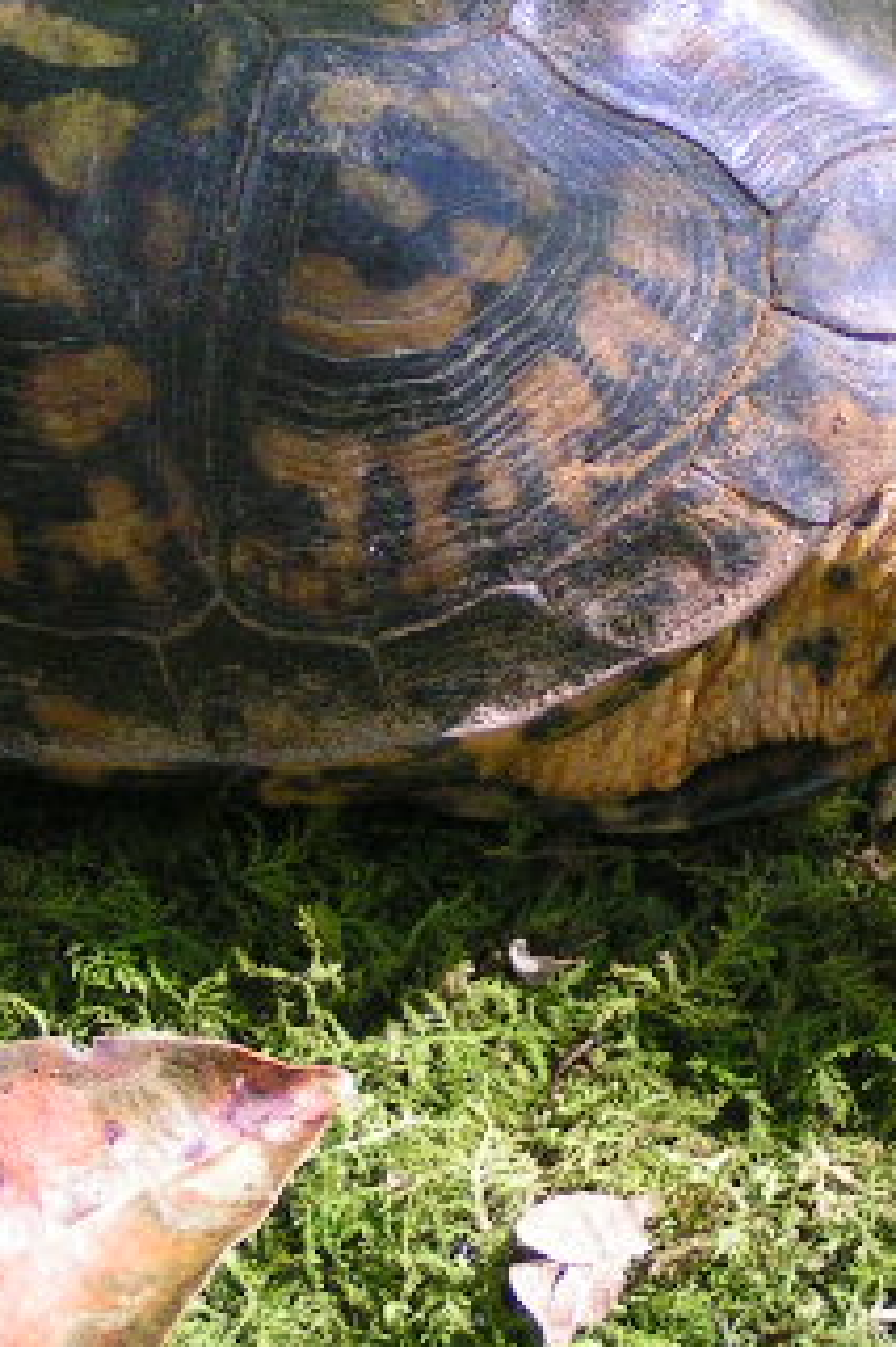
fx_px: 6689
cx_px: 442
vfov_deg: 11.5
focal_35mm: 179
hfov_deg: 7.7
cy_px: 391
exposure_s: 1/100
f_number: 3.2
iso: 160
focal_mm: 13.2
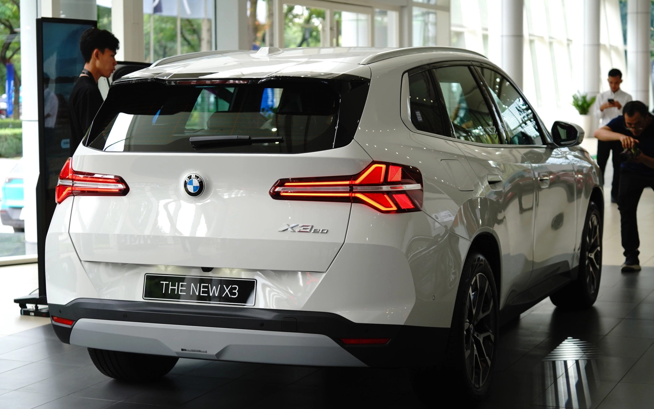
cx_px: 329
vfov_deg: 18.1
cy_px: 203
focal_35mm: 72
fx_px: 1283
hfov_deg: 28.6
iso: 320
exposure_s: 1/125
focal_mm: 70
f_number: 4
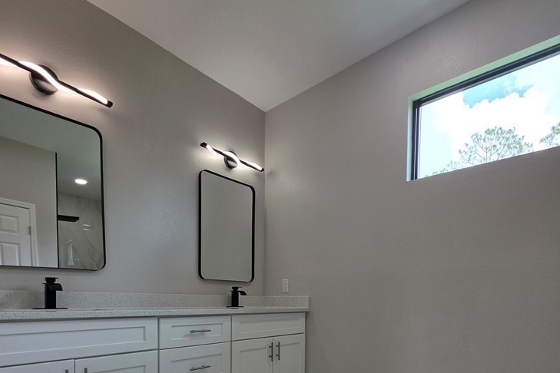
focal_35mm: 19
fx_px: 296
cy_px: 308
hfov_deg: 86.9
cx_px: 277
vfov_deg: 58.6
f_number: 1.9
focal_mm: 2.2
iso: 20
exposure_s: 1/120
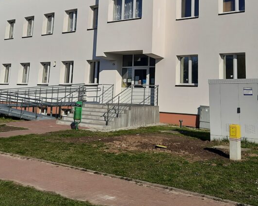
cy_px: 26
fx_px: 359
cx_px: 152
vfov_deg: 30.8
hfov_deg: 39.4
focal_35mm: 47
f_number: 2
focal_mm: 4.6
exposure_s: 1/2123
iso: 20
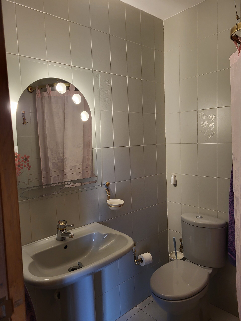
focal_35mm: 26
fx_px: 241
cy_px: 160
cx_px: 120
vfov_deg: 67.3
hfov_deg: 53.1
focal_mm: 5.4
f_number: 1.8
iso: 160
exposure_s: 1/100
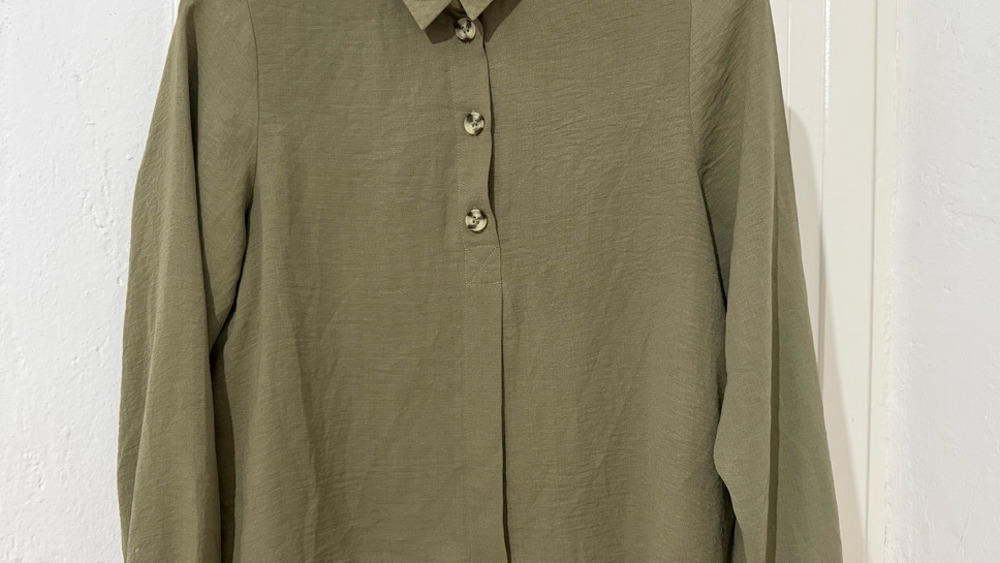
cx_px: 493
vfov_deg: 42.9
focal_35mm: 27
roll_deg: -0.7
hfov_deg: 69.8
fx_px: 716
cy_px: 262
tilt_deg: +0.4
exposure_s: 1/50
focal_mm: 6.76
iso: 640
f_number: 1.78
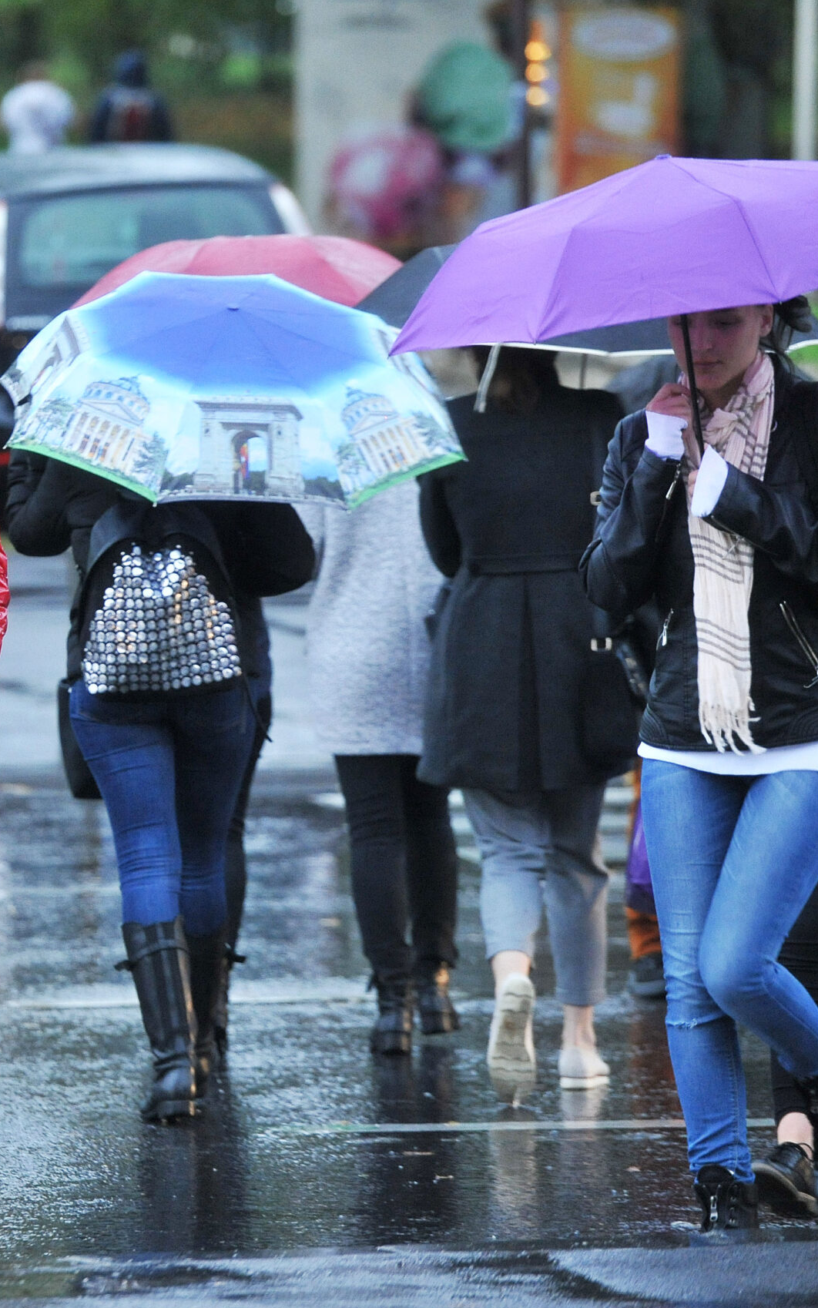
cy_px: 655
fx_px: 10125
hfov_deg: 4.6
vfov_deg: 7.4
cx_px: -98
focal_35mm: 284
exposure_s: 1/250
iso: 2500
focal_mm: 185
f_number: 4
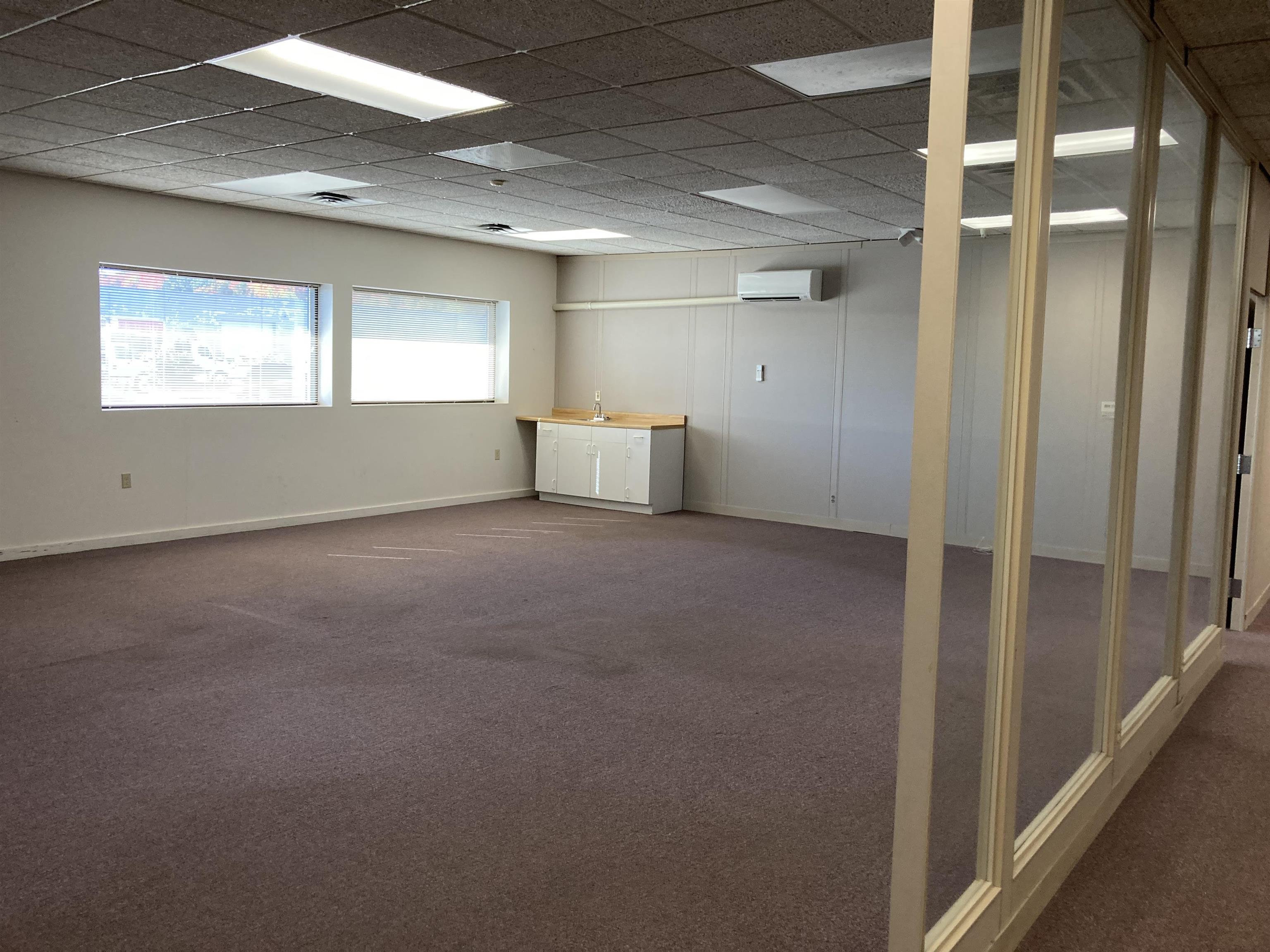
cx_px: 635
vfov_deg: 49.7
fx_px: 1027
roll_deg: -1.2
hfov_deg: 63.4
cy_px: 476
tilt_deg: -4.2
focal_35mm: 28
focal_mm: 3.99
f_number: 1.8
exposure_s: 1/60
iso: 125
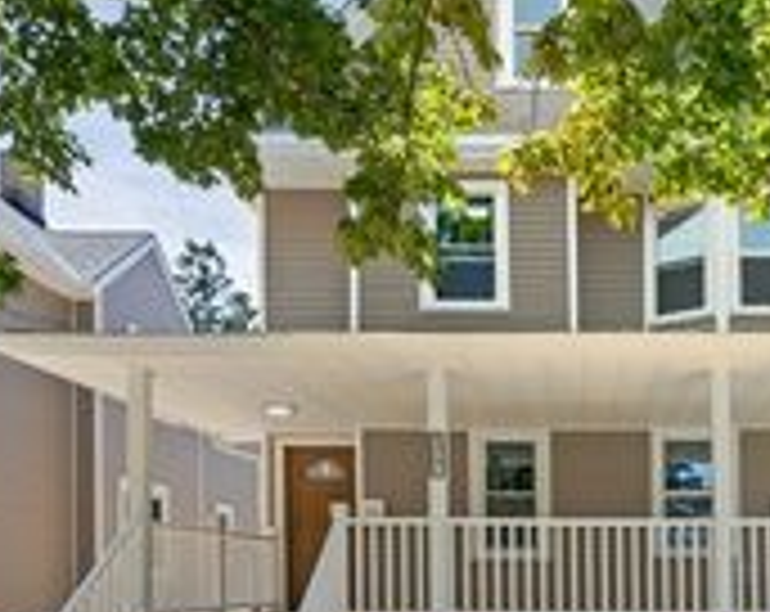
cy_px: 340
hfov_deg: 54.2
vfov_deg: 44.3
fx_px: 750
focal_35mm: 33
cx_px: 338
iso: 250
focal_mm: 12
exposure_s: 1/160
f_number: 9
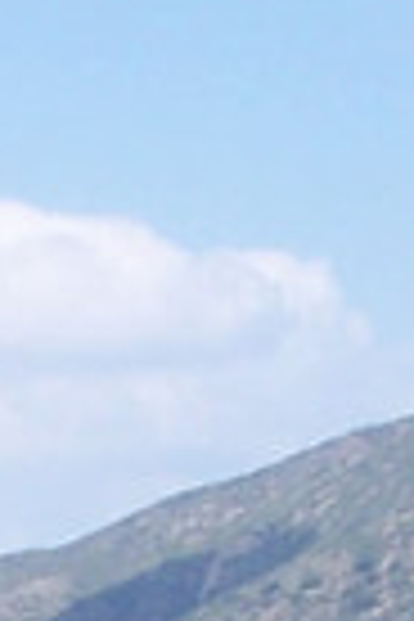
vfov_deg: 6.6
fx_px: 5278
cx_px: -241
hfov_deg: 4.5
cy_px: 1156
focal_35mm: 306
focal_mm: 6.3
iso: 80
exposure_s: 1/1000
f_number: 2.8
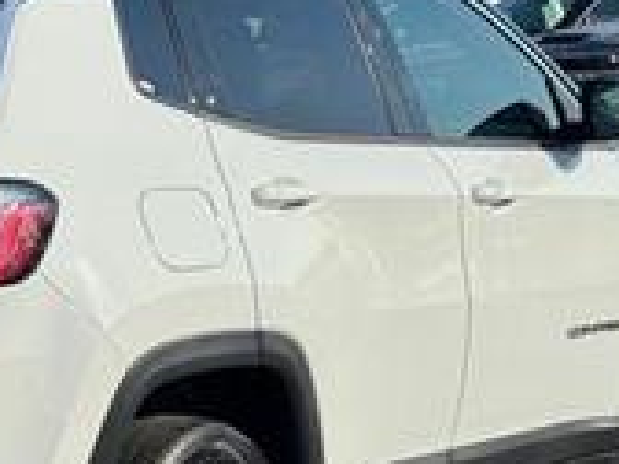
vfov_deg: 10.3
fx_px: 2575
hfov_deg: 13.5
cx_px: 0
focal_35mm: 144
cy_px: 357
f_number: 1.78
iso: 64
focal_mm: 6.76
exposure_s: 1/4975
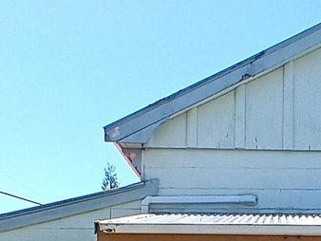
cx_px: 290
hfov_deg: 24.3
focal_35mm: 78
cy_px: 348
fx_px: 724
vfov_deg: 17.3
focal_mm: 1.43
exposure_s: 1/500
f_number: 2.2
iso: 50
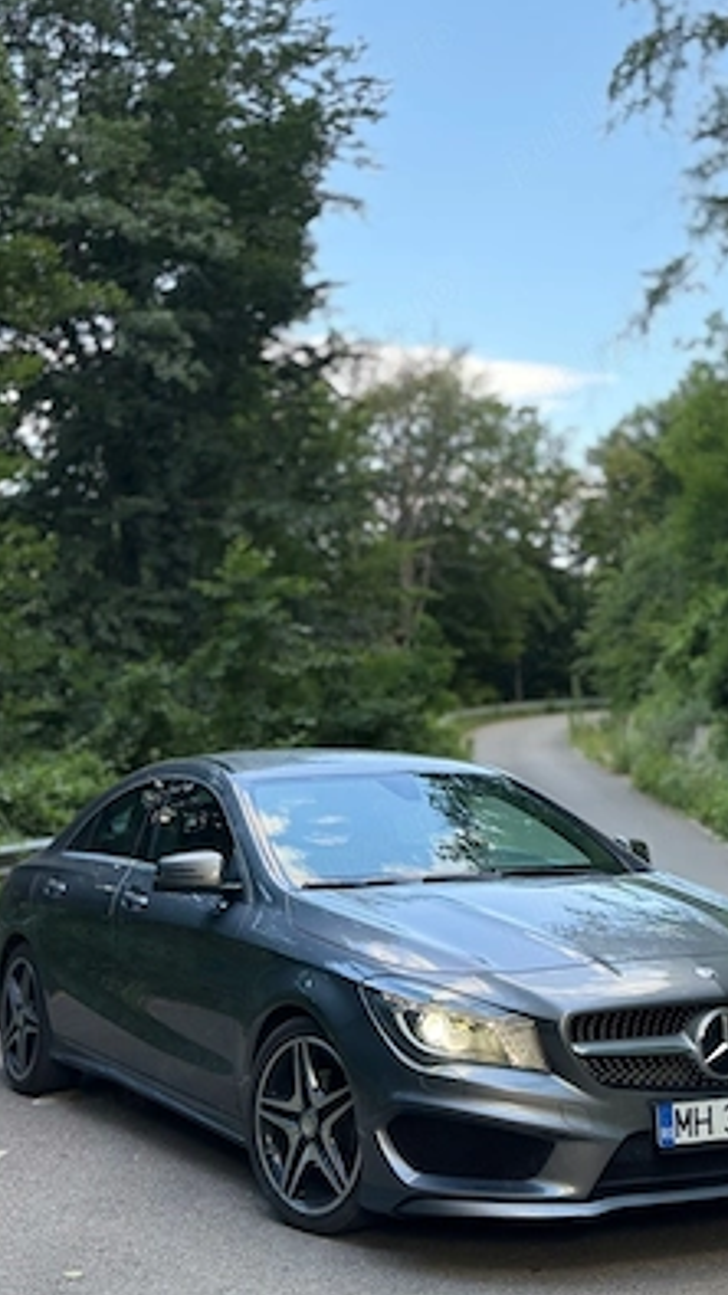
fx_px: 1820
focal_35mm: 53
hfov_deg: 22.6
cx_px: 416
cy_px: 649
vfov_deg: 39.2
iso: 64
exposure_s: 1/356
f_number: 1.78
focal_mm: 6.76
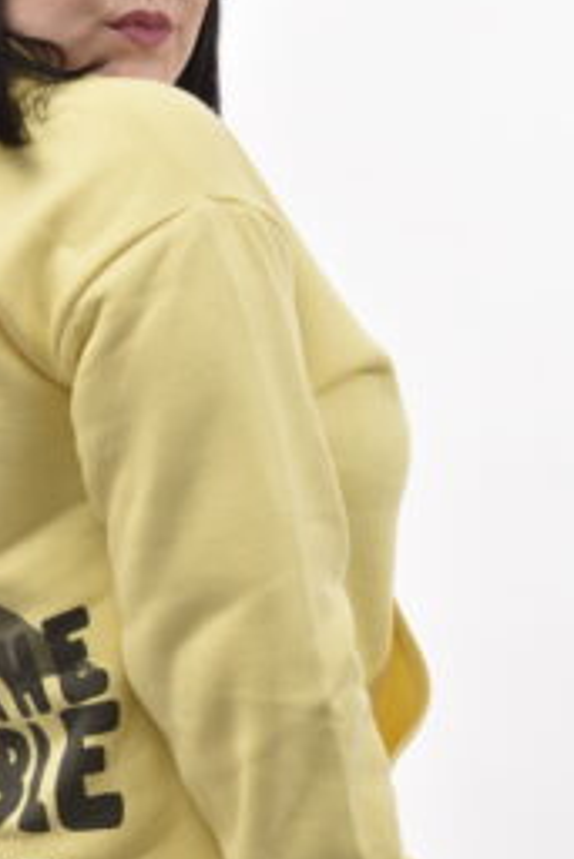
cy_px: 584
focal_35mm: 117
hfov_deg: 11.6
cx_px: -3
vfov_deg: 17.4
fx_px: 2794
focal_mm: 50
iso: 80
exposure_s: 1/125
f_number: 6.3
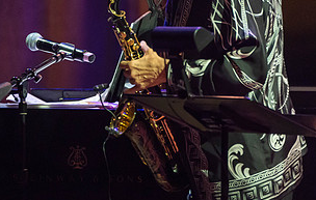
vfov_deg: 1.3
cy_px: 60
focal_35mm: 997
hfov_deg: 2.1
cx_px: 111
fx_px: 8624
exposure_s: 1/250
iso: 3200
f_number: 5.6
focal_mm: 400
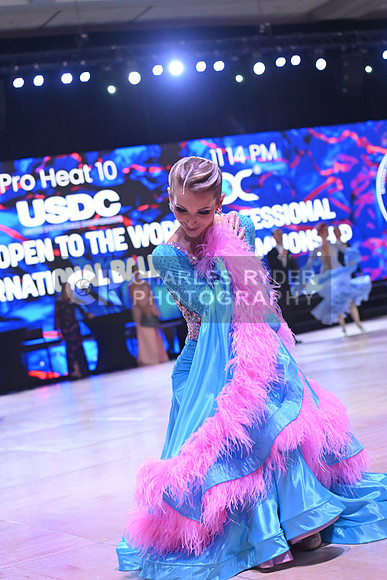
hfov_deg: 19.5
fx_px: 1128
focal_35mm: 70
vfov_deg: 28.8
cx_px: 194
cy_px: 290
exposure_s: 1/400
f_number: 5
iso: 4000
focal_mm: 70
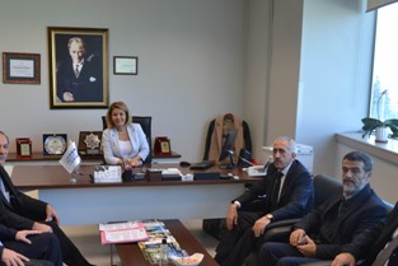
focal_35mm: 43
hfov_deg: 45.4
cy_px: 171
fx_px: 476
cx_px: 191
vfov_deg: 31.0
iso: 400
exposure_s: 1/60
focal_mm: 20
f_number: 4
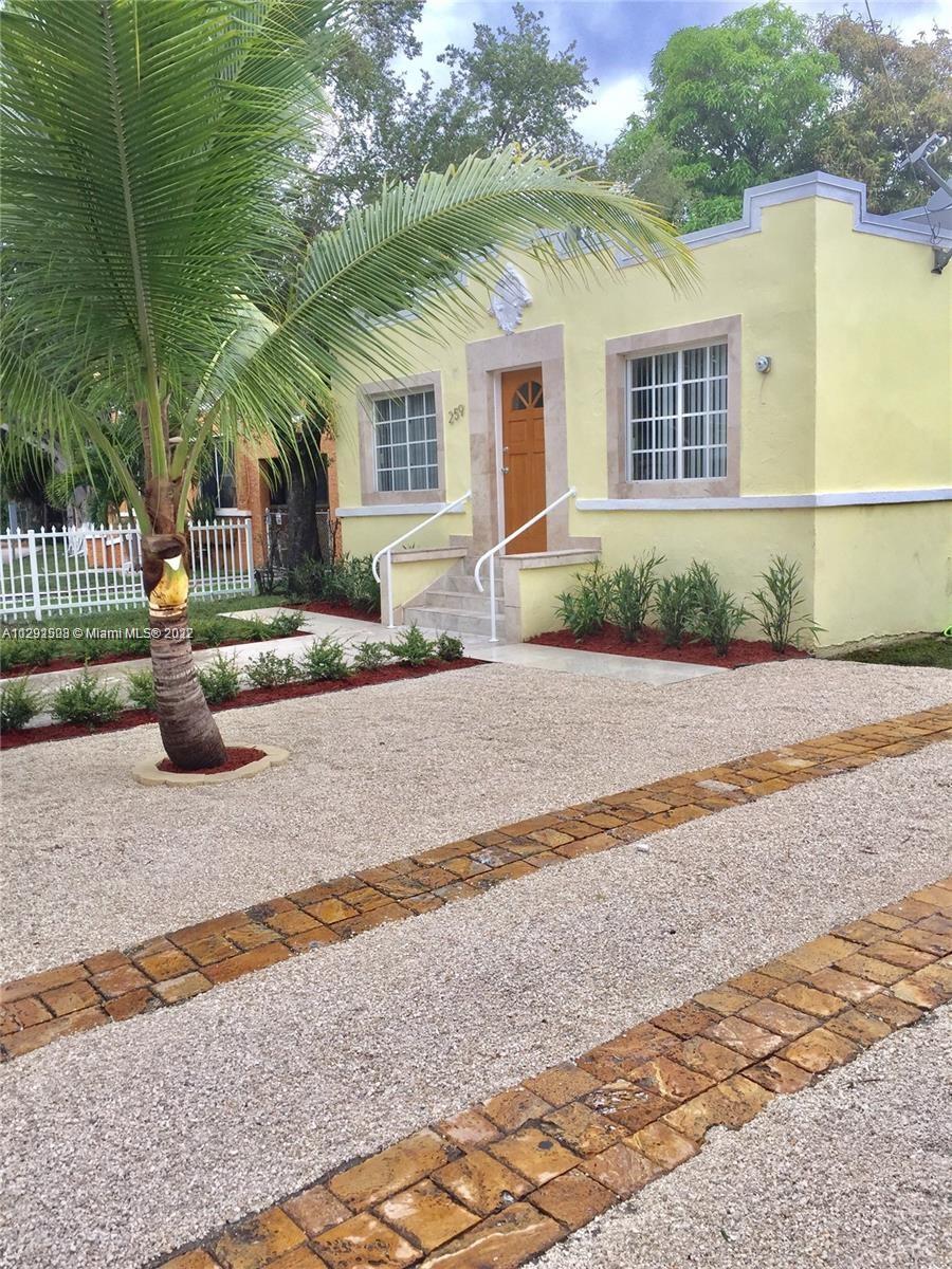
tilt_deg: -5.9
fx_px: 1063
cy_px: 634
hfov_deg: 48.2
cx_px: 476
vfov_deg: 61.7
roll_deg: +1.3
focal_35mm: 29
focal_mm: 4.15
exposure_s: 1/494
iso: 32
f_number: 2.2
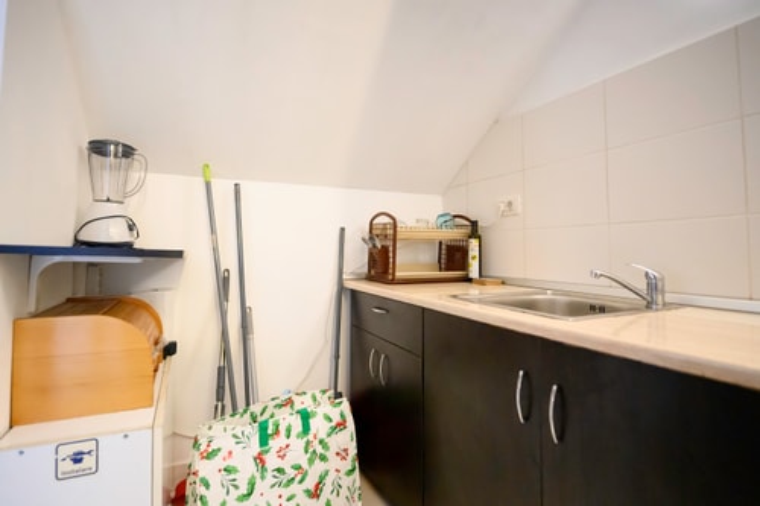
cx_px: 359
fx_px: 377
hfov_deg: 90.3
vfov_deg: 67.6
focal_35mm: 18
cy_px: 233
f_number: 2.8
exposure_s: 1/250
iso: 5000
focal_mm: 16
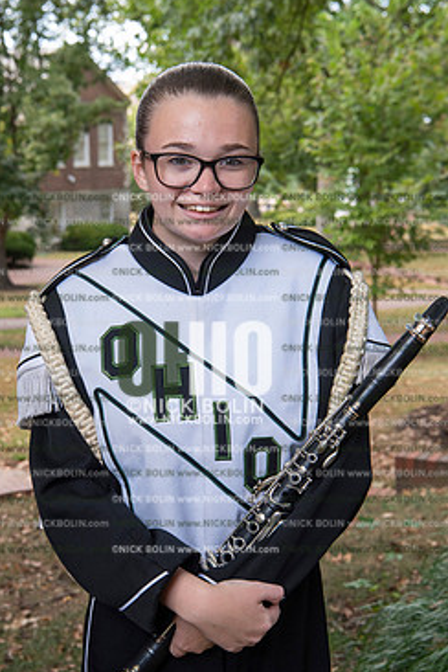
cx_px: 195
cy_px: 373
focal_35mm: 64
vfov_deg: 31.4
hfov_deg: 21.2
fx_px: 1195
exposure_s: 1/100
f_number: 8
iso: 500
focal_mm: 52
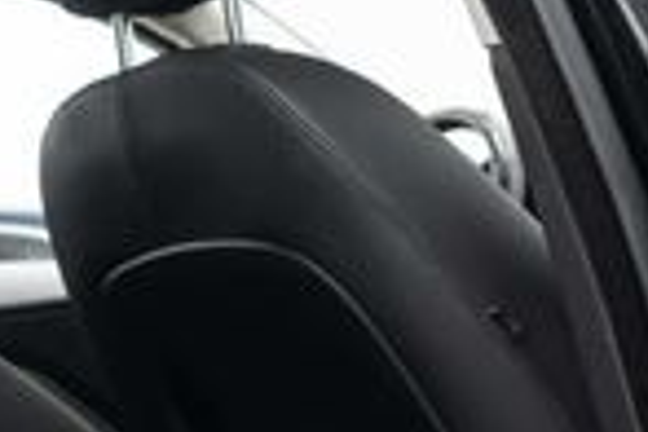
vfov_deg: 11.2
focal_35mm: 122
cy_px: 390
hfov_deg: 16.6
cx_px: 88
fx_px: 2196
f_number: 3.2
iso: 800
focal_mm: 28
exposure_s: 1/40
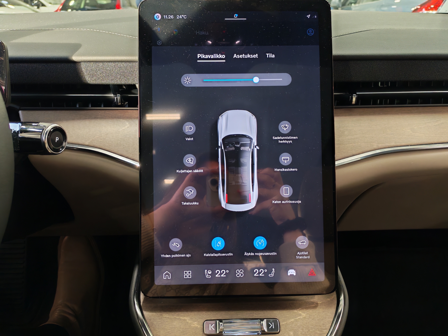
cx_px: 224
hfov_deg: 58.4
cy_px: 168
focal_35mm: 31
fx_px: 401
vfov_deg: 45.4
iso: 800
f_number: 1.9
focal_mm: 6.12
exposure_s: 1/50
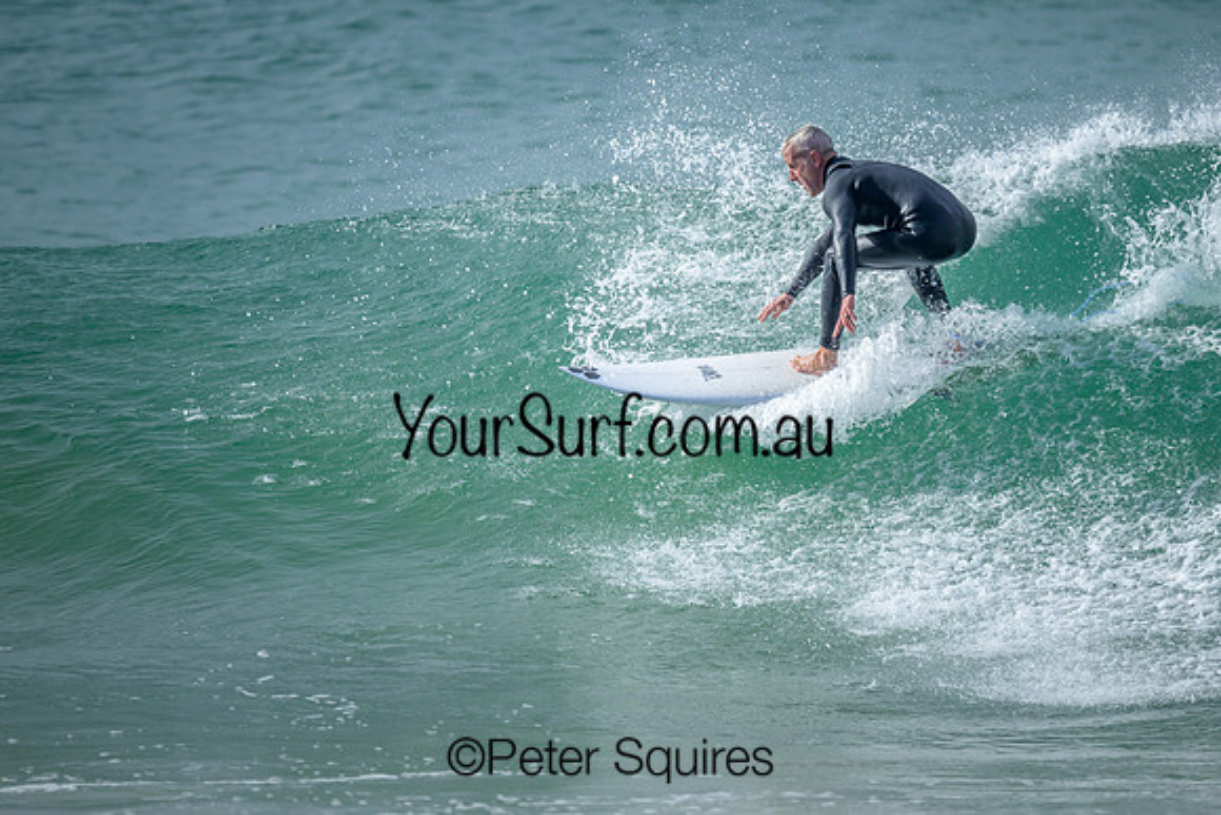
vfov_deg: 1.5
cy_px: 361
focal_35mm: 926
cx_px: 707
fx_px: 31422
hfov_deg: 2.2
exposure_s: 1/2000
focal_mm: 800
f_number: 6.3
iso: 280
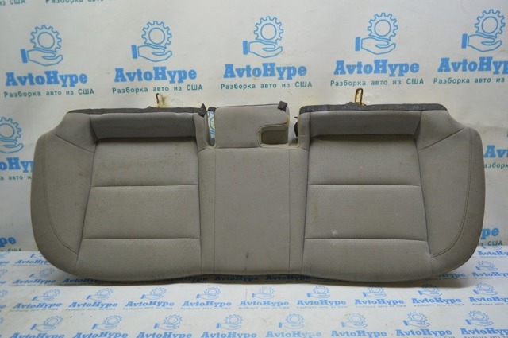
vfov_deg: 47.8
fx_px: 381
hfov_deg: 67.4
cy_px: 169
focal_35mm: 27
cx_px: 254
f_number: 3.5
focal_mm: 18
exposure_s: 1/80
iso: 400
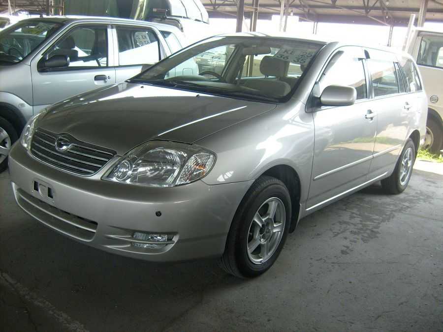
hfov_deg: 52.6
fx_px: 448
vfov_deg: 40.7
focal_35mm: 35
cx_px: 222
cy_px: 166
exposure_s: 1/125
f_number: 2.8
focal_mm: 5.8
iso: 80
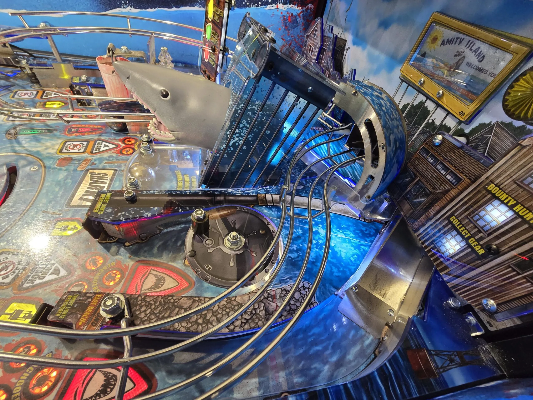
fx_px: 200
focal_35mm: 13
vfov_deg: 89.9
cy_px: 200
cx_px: 266
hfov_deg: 106.2
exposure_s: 1/50
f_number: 2.2
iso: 200
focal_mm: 2.2
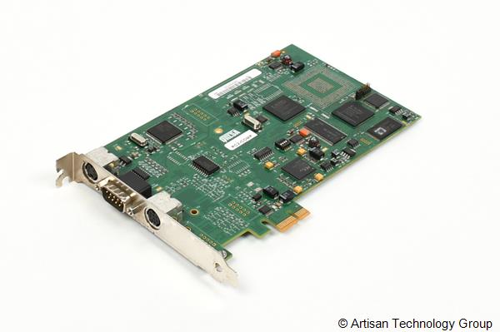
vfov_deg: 43.5
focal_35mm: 30
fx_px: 416
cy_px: 166
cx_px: 250
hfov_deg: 62.0
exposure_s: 1/250
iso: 160
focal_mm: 20
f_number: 13
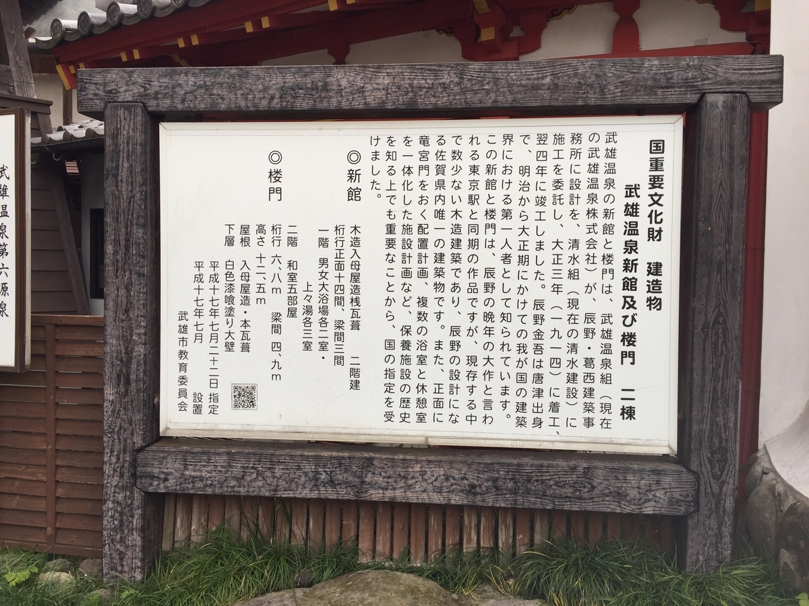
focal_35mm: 29
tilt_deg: -1.8
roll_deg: -0.8
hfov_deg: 61.7
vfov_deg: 48.2
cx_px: 404
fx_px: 678
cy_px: 303
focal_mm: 4.15
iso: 32
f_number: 2.2
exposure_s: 1/120
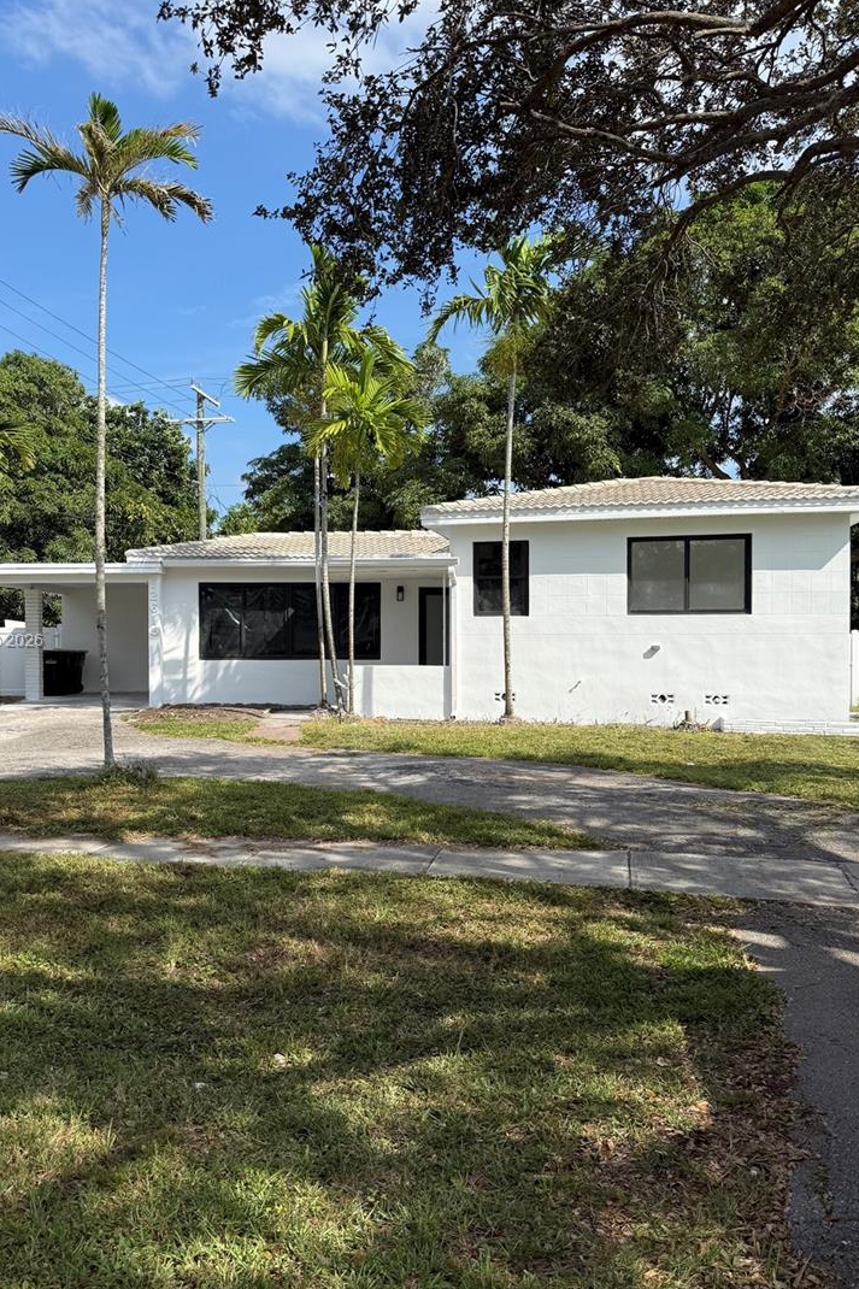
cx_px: 363
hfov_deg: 46.2
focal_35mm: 28
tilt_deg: +0.0
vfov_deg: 65.5
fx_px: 1002
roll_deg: +0.6
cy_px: 642
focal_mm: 6.76
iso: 80
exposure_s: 1/4167
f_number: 1.78
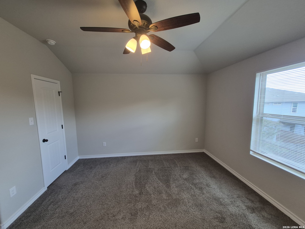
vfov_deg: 89.9
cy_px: 114
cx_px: 152
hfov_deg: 106.2
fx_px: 115
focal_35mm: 13
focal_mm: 1.74
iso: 80
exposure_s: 1/60
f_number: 2.2
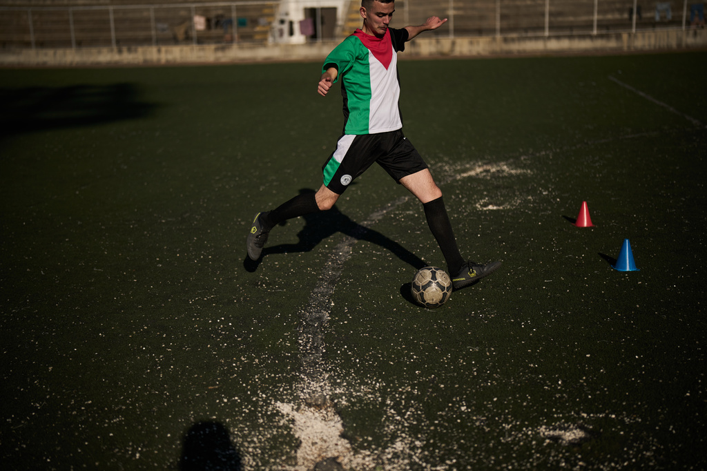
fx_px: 982
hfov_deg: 39.6
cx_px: 354
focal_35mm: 50
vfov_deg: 27.0
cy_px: 236
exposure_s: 1/16000
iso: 100
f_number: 1.4
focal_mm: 50
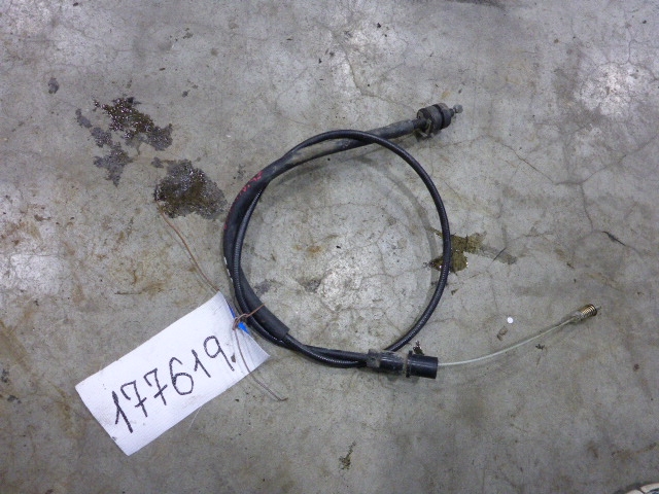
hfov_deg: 63.4
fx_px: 533
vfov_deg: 49.7
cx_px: 330
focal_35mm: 28
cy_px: 247
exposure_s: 1/30
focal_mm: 4.9
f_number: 3.3
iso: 400
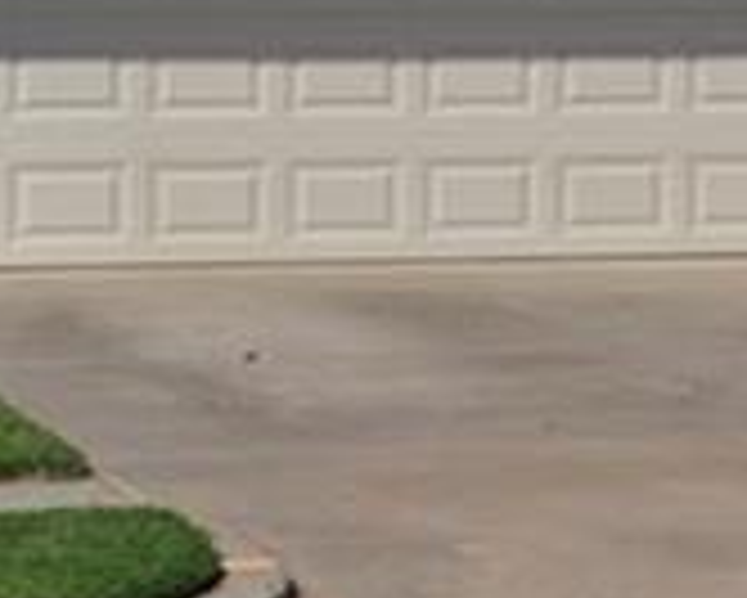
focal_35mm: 243
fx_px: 5375
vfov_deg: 6.4
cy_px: 20
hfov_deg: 7.8
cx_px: 1148
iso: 200
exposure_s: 1/500
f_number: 11
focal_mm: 28
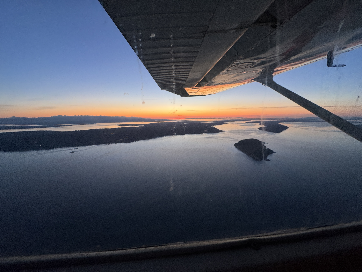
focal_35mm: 14
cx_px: 181
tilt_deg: -8.0
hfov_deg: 102.1
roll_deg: +0.1
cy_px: 136
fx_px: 146
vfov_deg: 85.7
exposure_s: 1/99
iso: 160
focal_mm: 2.22
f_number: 2.2
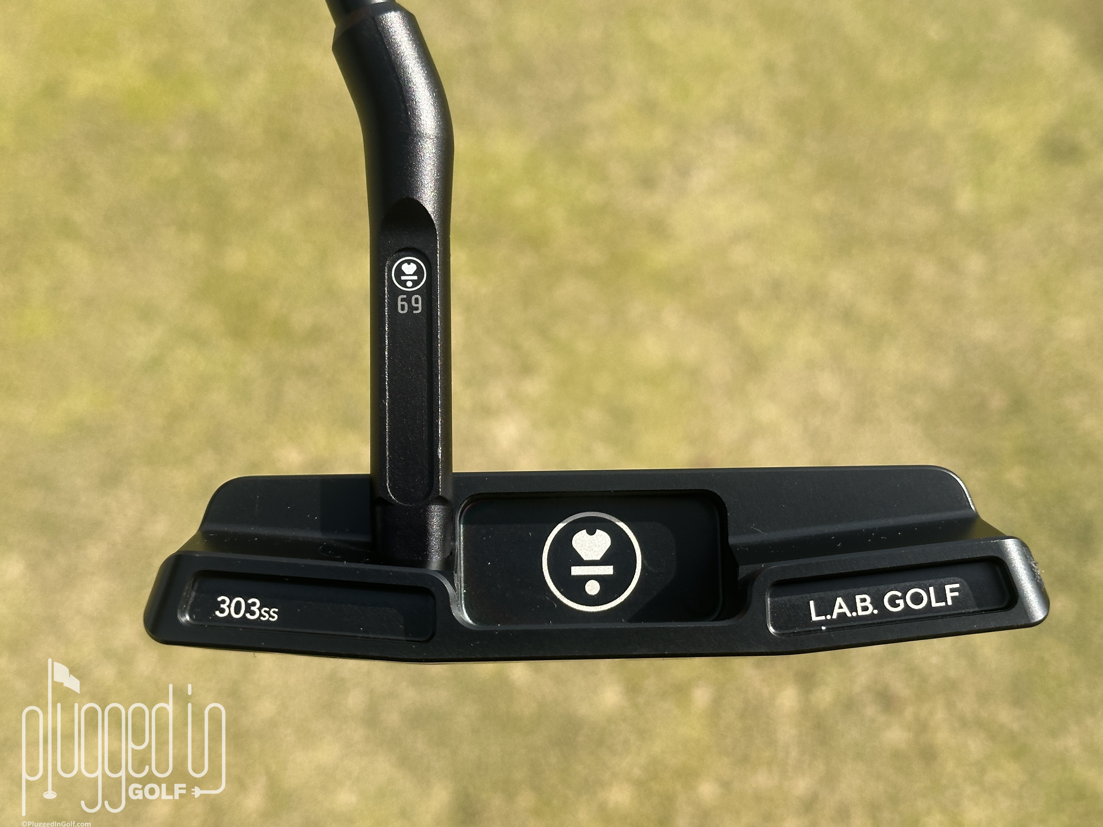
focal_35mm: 52
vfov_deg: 28.0
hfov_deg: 36.8
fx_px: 1657
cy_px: 391
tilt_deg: -50.6
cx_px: 579
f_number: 1.78
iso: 64
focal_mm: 6.86
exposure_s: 1/2028
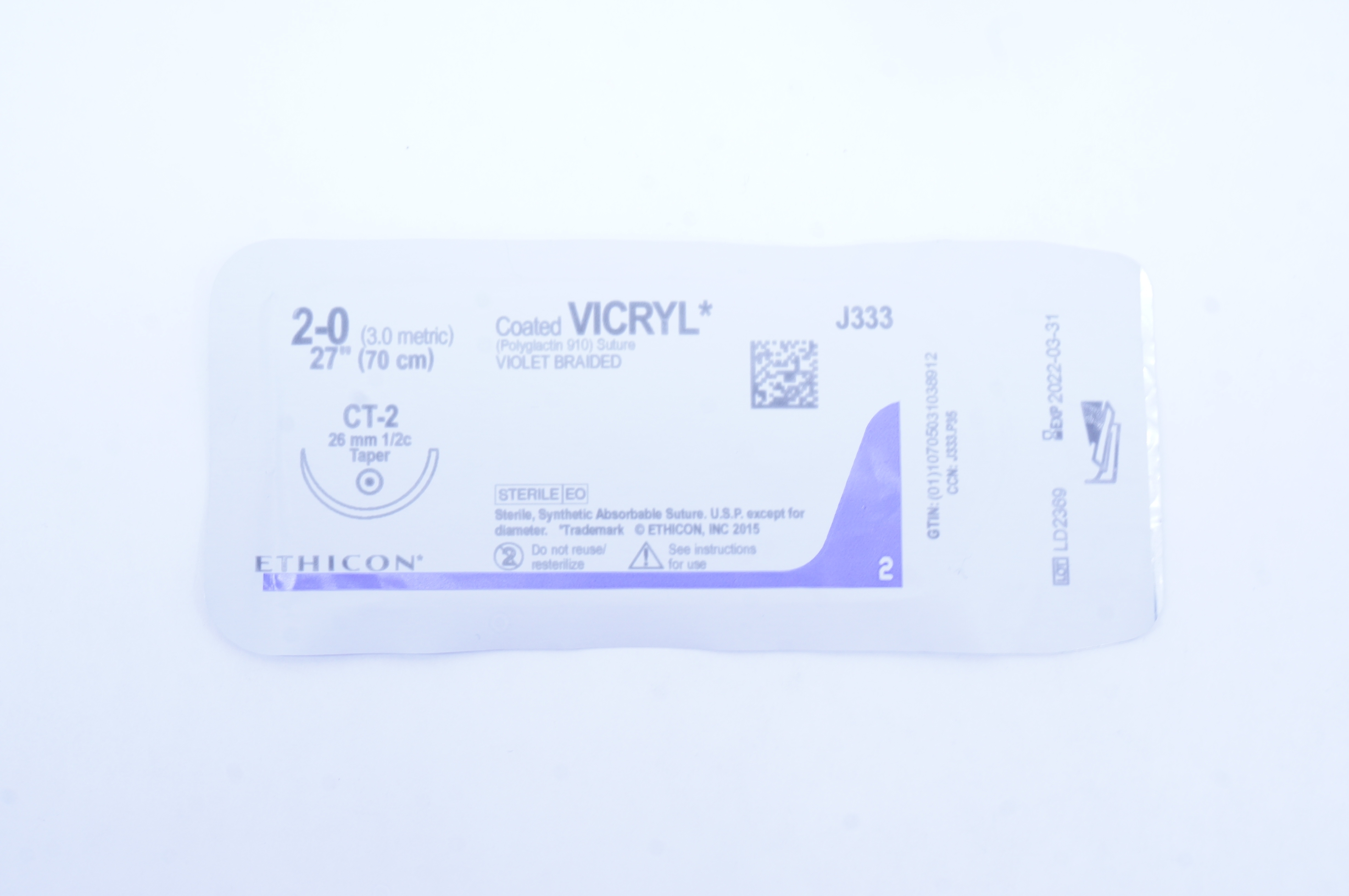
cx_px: 674
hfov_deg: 37.9
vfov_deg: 25.7
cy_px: 448
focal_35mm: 52
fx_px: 1965
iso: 400
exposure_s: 1/10
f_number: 13
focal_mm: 35
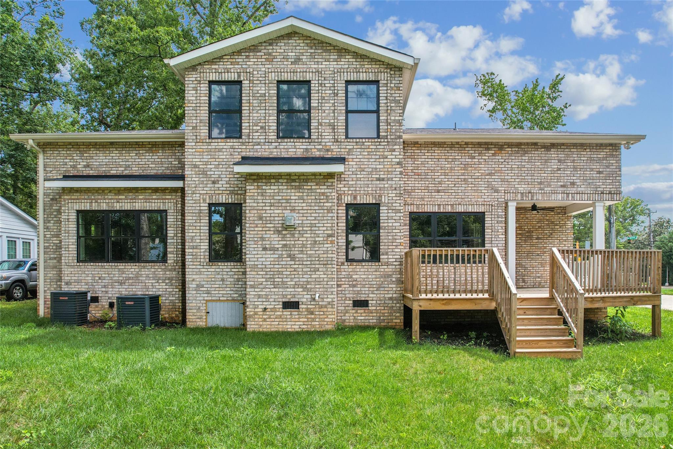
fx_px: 411
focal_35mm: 22
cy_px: 224
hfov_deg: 78.6
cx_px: 336
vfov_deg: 57.2
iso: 100
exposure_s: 1/125
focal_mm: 8.4
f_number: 2.8
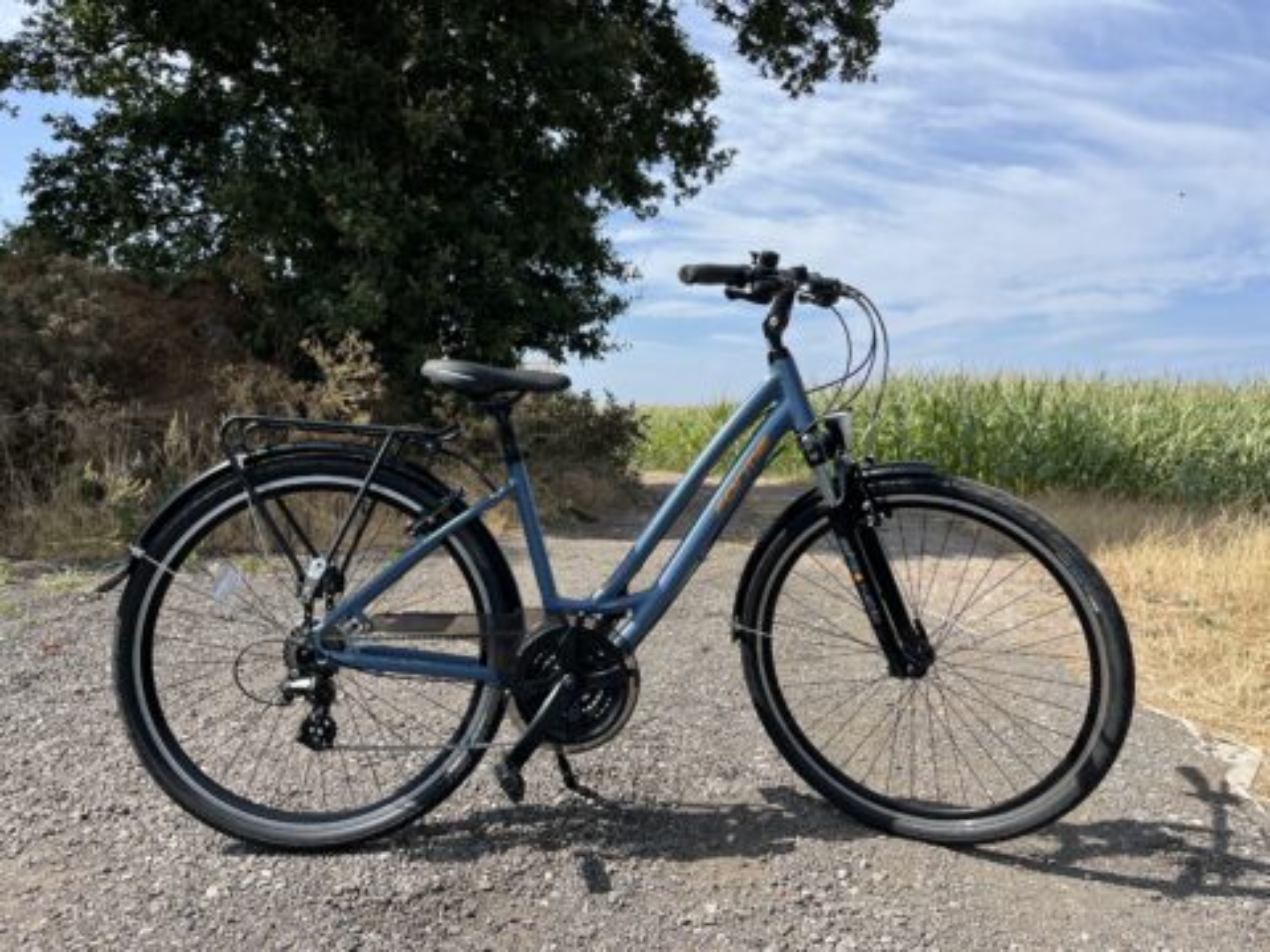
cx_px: 635
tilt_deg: -2.1
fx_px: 954
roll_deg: +0.0
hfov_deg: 67.3
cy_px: 476
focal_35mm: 26
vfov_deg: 53.1
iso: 50
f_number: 1.6
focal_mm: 5.1
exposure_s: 1/2825
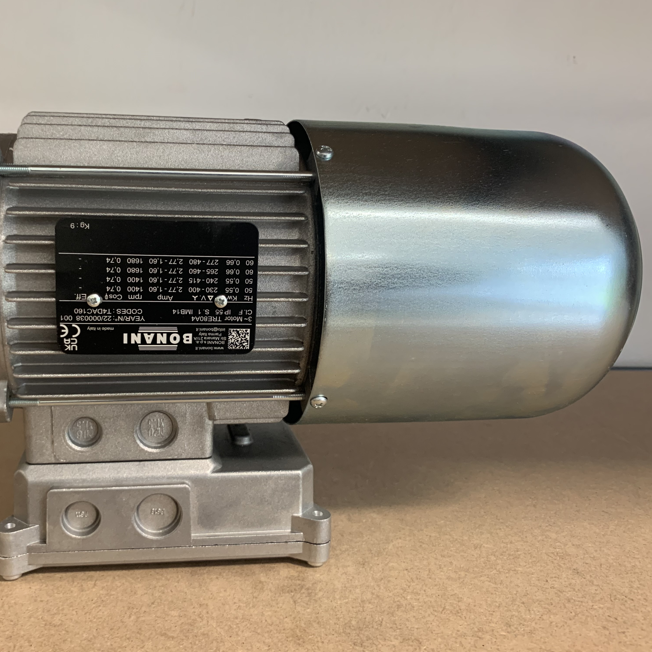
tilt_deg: -12.9
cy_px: 325
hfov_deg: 51.9
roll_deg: -1.8
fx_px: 661
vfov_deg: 52.5
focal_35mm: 31
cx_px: 239
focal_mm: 4.25
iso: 160
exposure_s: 1/60
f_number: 1.8
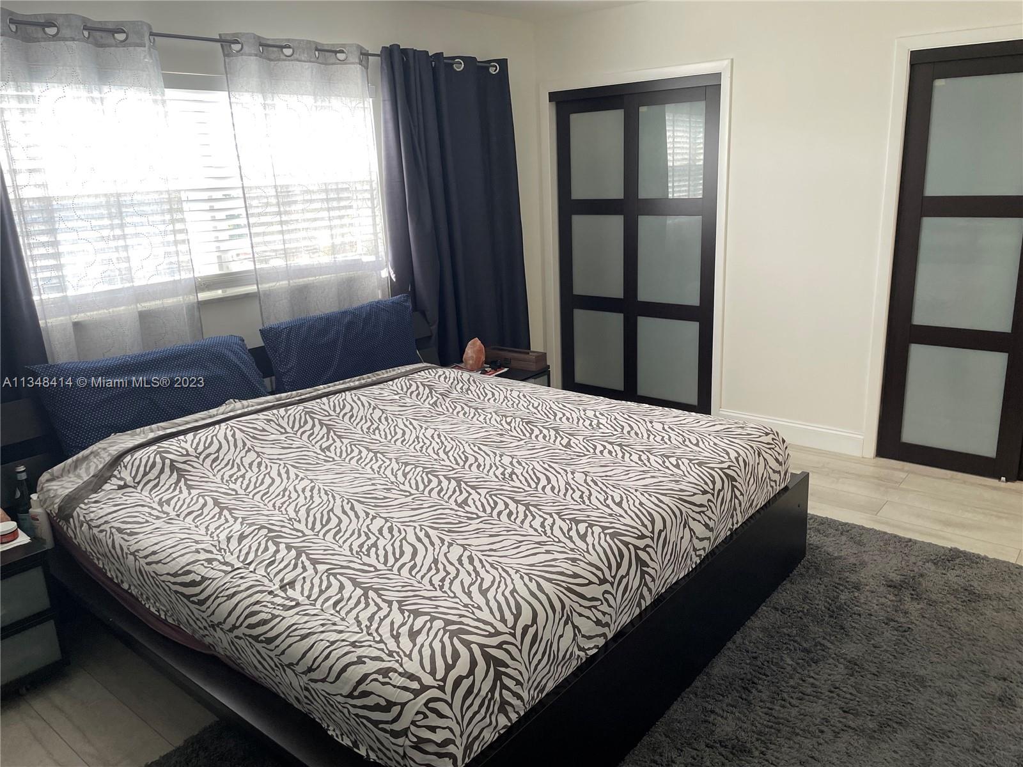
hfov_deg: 67.3
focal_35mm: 26
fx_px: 768
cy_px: 384
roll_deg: +2.4
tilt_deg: -15.0
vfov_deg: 53.1
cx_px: 512
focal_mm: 4.2
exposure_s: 1/120
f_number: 1.6
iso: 125
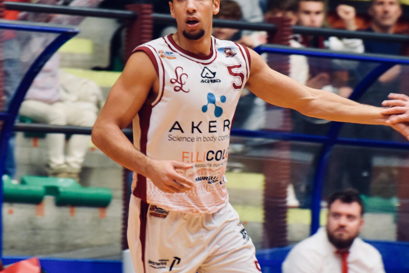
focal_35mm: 458
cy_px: 121
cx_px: 203
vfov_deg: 3.0
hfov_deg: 4.5
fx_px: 5204
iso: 3200
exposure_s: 1/160
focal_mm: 220
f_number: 5.3
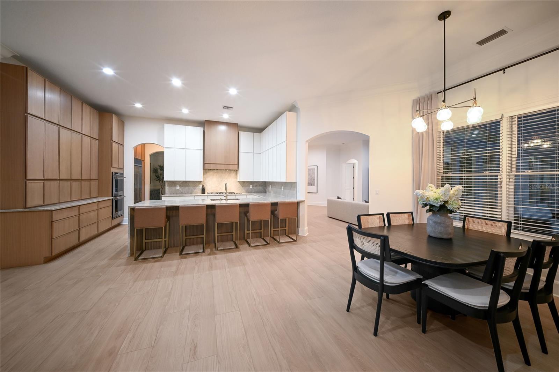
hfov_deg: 112.6
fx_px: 186
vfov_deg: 90.0
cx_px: 280
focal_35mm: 12
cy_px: 186
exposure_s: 1/20
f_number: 8
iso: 800
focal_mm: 12
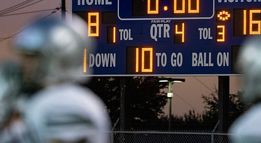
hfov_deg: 3.9
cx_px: 150
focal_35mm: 552
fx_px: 3795
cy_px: 33
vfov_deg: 2.2
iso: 8000
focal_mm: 339
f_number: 5.6
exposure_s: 1/400
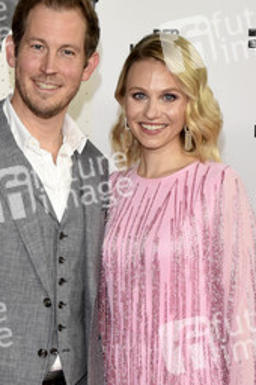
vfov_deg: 26.8
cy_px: 263
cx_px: 99
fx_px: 802
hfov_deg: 18.1
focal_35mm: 75
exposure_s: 1/200
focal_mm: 48
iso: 2000
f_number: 9
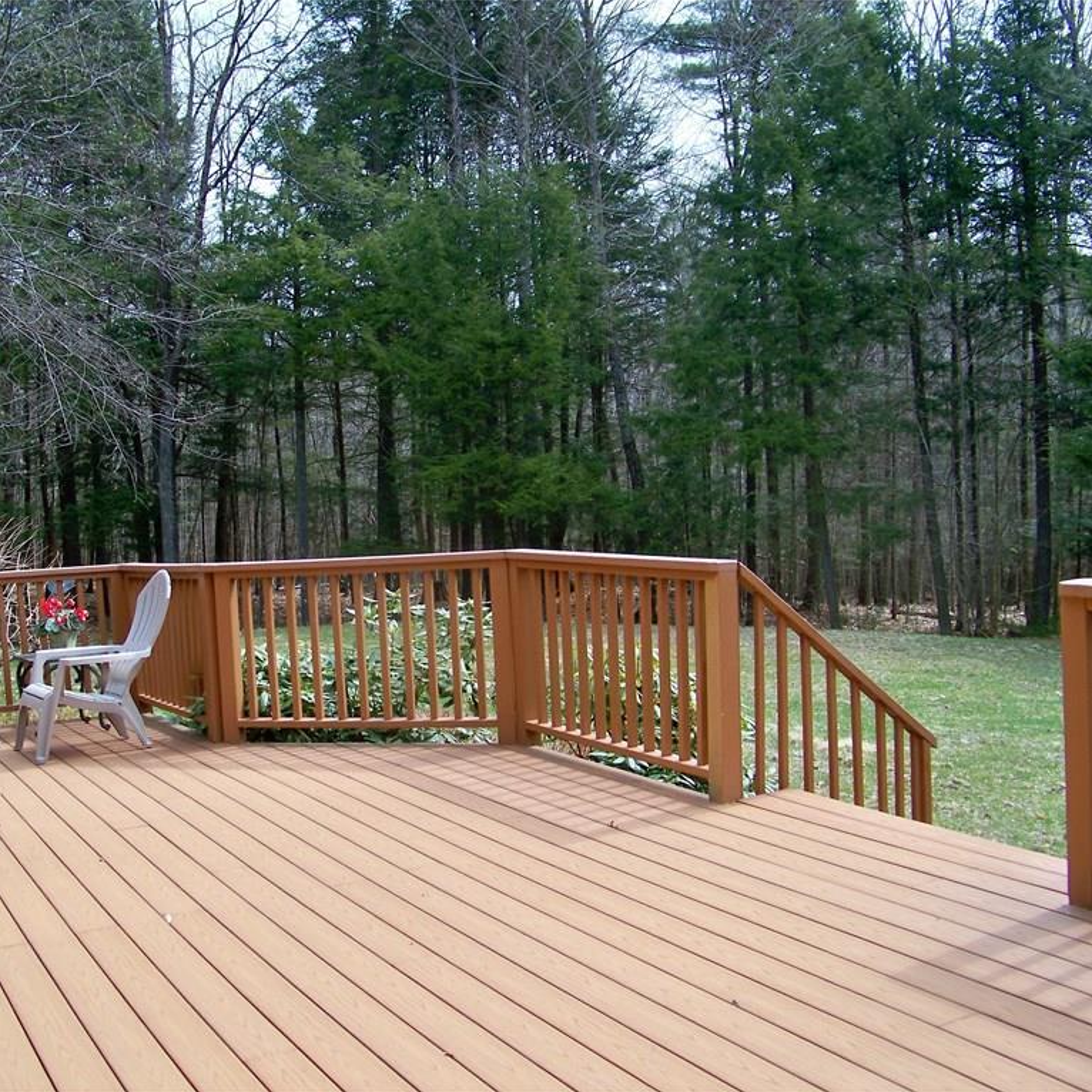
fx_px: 1392
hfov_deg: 42.6
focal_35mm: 39
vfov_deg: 42.8
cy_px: 546
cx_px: 432
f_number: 2.8
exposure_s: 1/800
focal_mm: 5.85
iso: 80
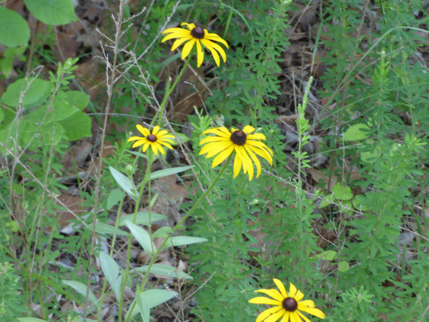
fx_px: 2875
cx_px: 214
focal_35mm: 232
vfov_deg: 6.4
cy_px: 161
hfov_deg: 8.5
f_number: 5.5
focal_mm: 37.8
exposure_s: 1/50
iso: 400
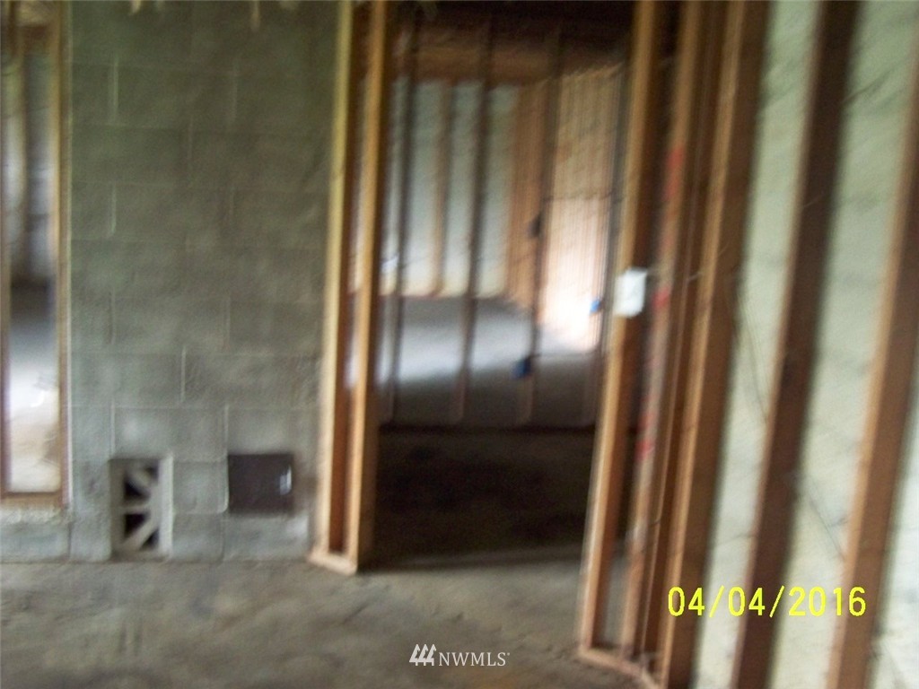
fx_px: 1009
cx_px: 460
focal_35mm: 38
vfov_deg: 37.7
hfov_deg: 49.0
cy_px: 344
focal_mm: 6.3
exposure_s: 1/2
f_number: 2.8
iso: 400
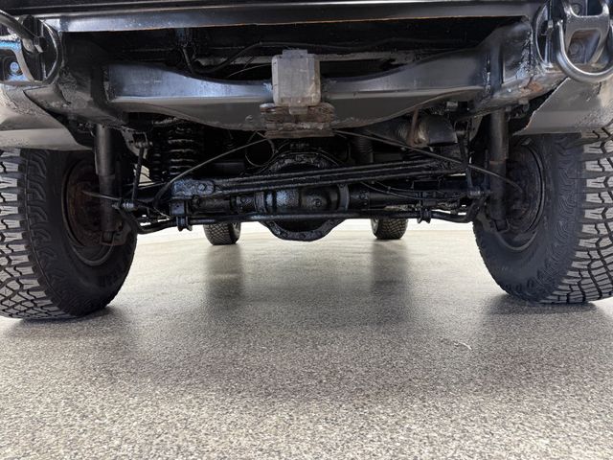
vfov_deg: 56.8
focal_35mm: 24
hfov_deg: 71.6
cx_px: 306
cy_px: 230
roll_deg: +2.2
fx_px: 425
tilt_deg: -2.8
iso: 100
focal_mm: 6.76
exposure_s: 1/60
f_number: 1.78
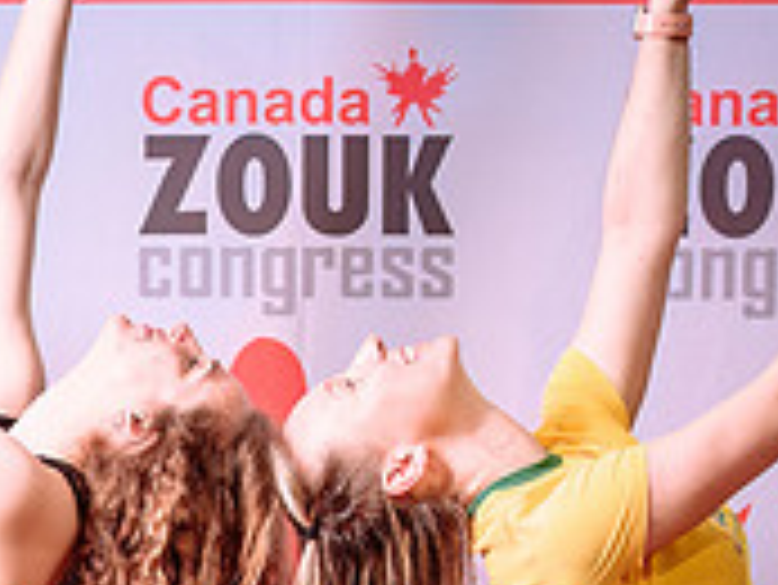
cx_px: 118
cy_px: 744
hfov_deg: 14.0
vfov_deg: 10.4
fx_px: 3149
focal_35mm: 140
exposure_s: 1/125
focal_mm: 34
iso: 200
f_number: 2.8
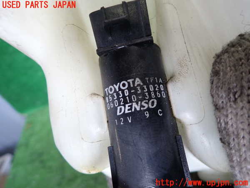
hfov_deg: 69.4
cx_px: 125
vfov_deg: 54.9
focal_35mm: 25
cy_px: 94
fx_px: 181
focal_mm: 4.5
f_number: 2
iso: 200
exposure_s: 1/80
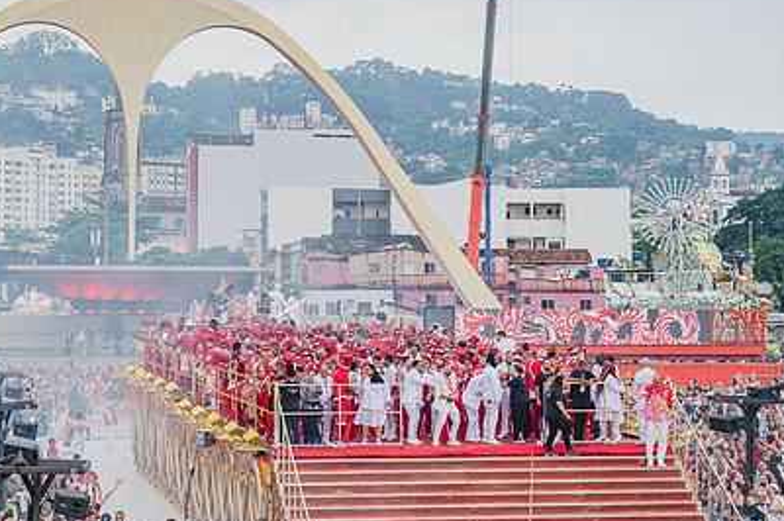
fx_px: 1893
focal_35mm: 87
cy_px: 255
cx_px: 252
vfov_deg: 15.7
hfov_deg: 23.3
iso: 800
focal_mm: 58
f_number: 5
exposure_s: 1/1000
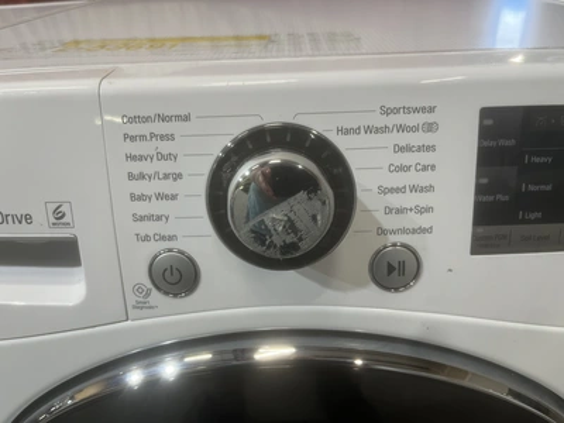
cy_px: 212
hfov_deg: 67.3
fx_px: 424
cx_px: 282
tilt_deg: -29.9
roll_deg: +4.0
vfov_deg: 53.1
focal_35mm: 26
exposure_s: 1/120
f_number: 1.6
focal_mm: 5.1
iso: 125
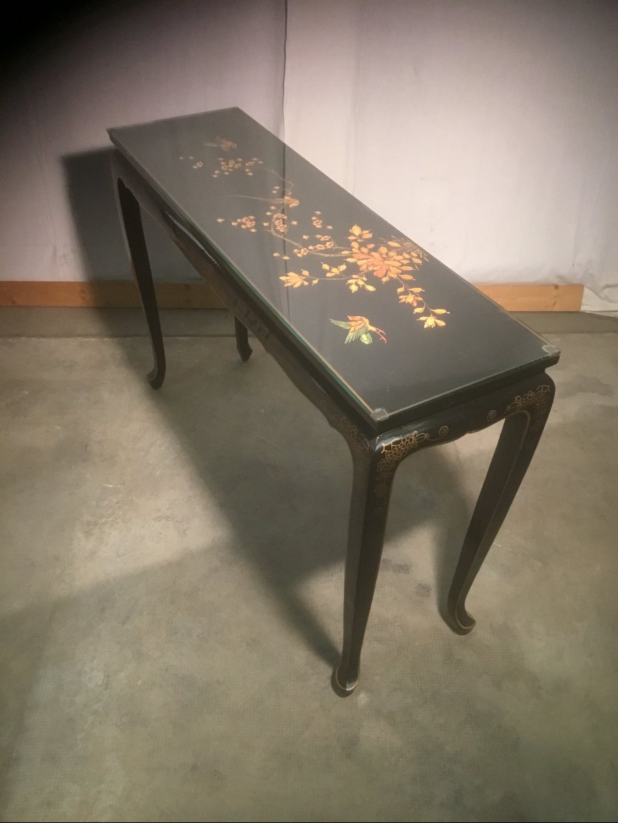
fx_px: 738
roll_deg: -2.6
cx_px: 309
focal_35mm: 31
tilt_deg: -40.5
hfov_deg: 45.4
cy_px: 412
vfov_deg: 58.4
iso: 200
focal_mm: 3.3
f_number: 2.4
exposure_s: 1/33
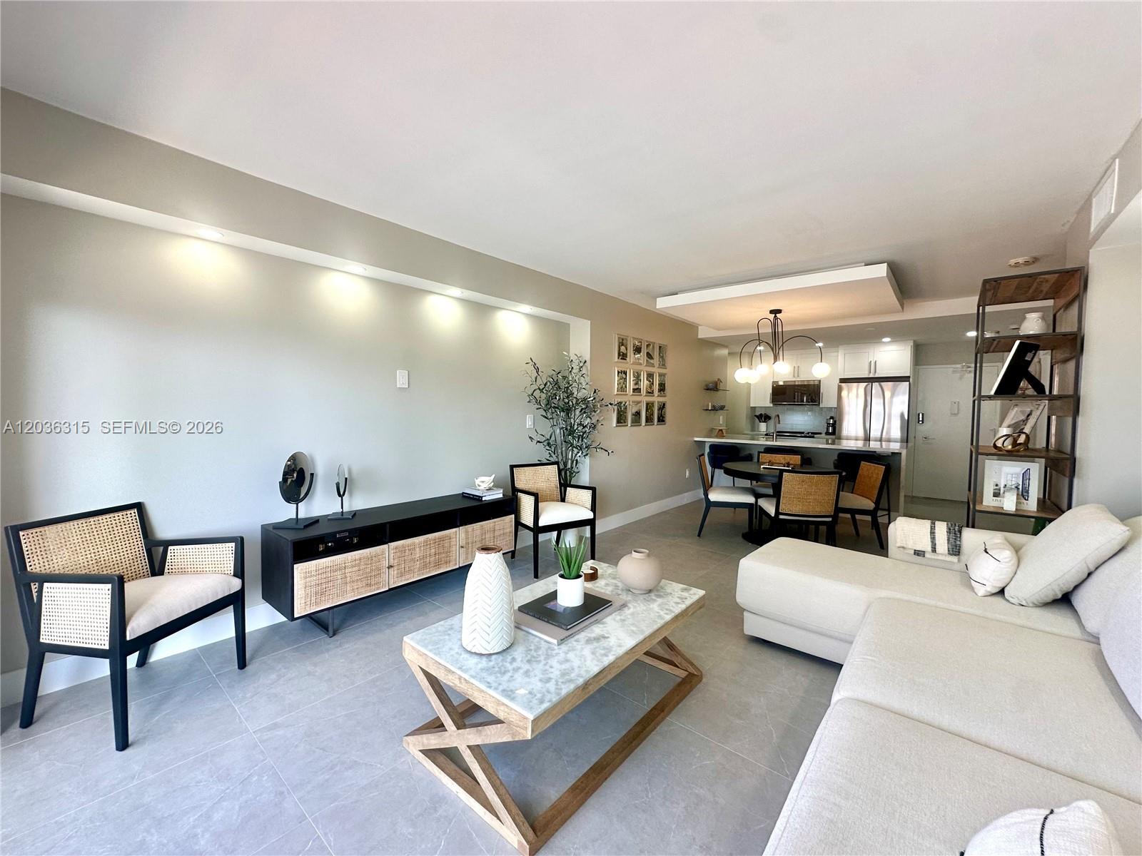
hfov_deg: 102.1
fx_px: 462
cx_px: 571
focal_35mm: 14
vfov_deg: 85.7
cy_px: 428
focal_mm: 2.22
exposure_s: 1/120
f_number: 2.2
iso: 80
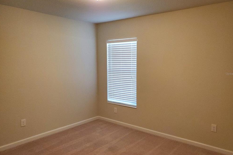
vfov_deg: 46.4
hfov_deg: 65.5
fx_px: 181
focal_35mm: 28
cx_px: 119
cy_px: 74
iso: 250
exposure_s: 1/40
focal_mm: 4.3
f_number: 2.4
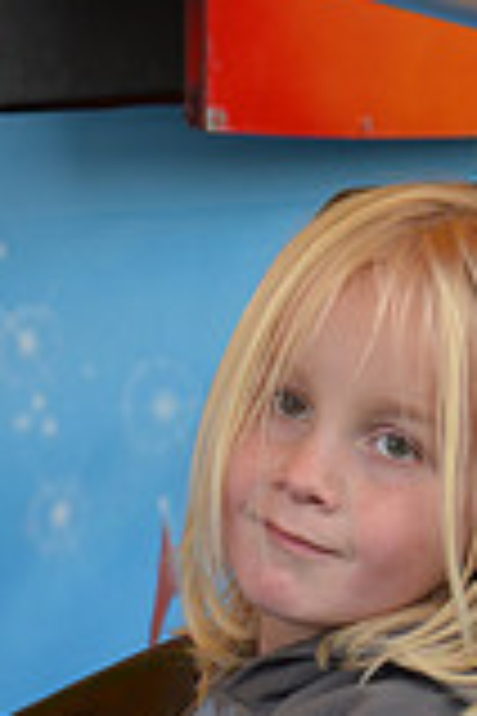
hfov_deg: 3.9
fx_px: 7071
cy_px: 455
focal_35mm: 356
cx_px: 216
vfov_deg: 5.8
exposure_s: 1/160
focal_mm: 65
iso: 200
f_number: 6.3
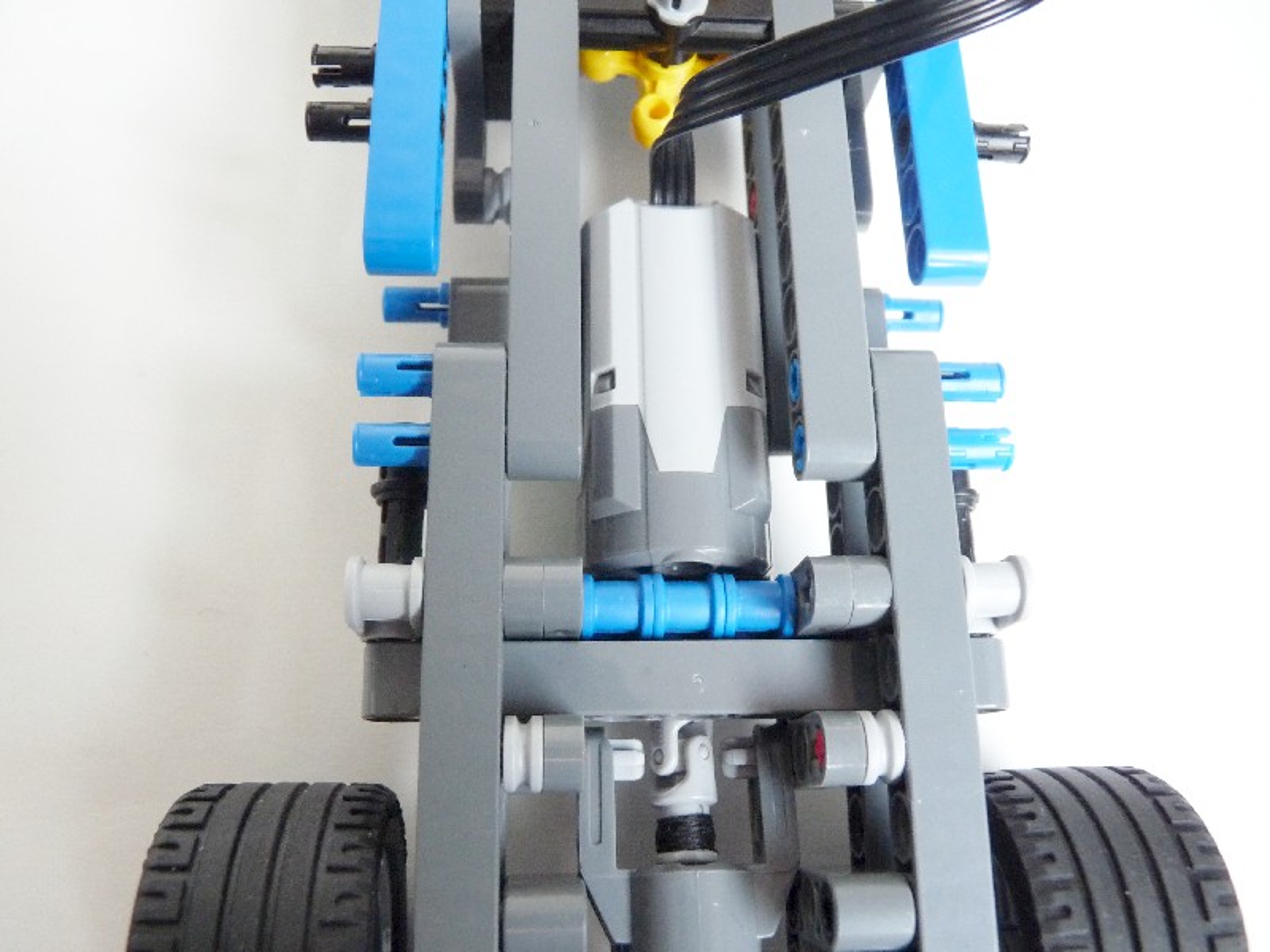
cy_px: 476
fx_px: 1137
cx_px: 635
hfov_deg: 58.4
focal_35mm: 31
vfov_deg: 45.4
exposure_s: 1/13
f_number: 3
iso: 400
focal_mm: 5.4
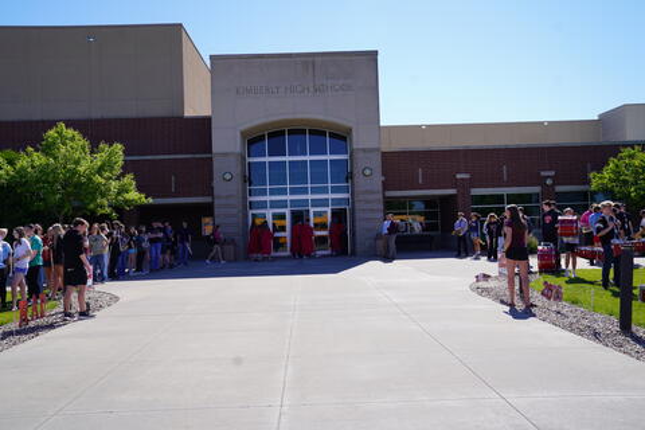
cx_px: 322
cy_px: 215
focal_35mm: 33
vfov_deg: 40.0
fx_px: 591
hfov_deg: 57.2
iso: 100
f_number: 5
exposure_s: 1/500
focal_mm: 33
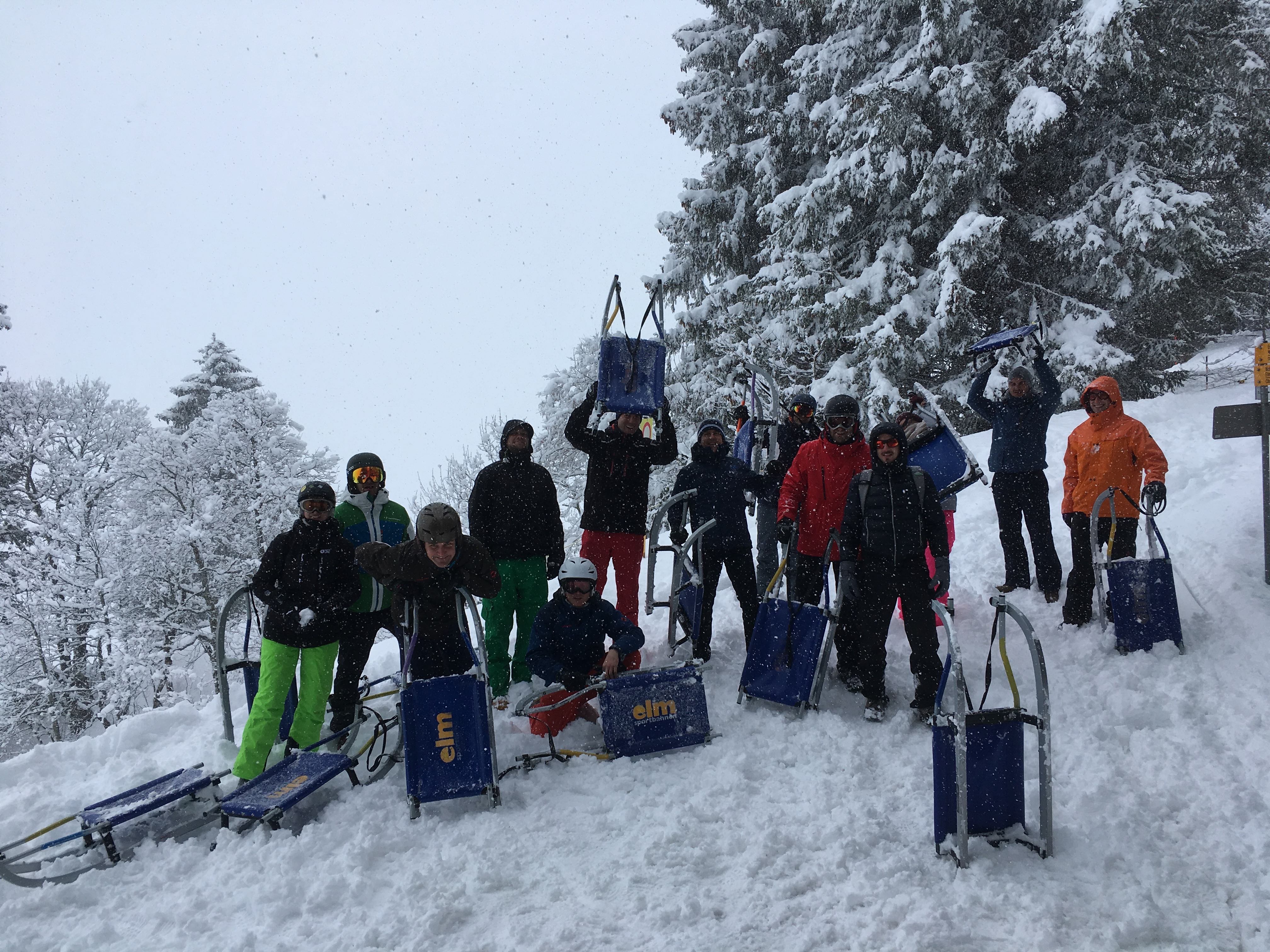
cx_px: 635
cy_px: 476
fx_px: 1064
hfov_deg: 61.7
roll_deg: -1.5
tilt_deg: -3.3
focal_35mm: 29
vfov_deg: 48.2
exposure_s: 1/718
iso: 25
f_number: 2.2
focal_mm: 4.15
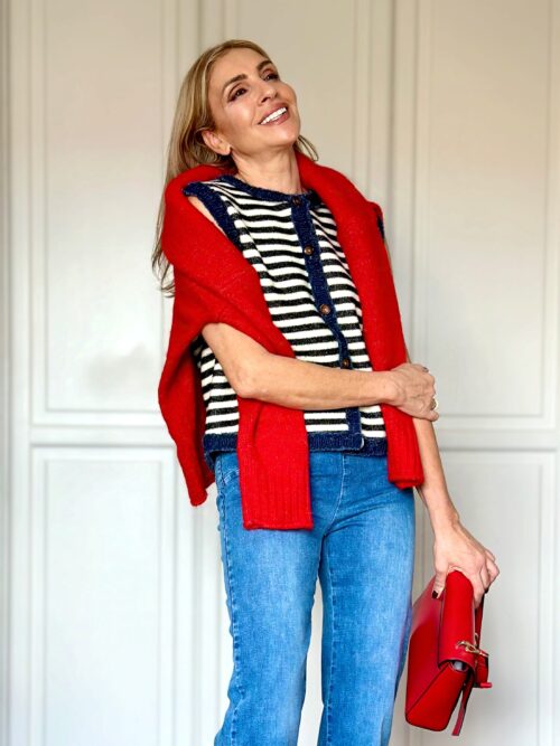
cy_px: 373
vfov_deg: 39.7
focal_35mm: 48
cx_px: 280
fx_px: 1036
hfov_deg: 30.3
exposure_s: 1/170
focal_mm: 6.86
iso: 100
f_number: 1.78
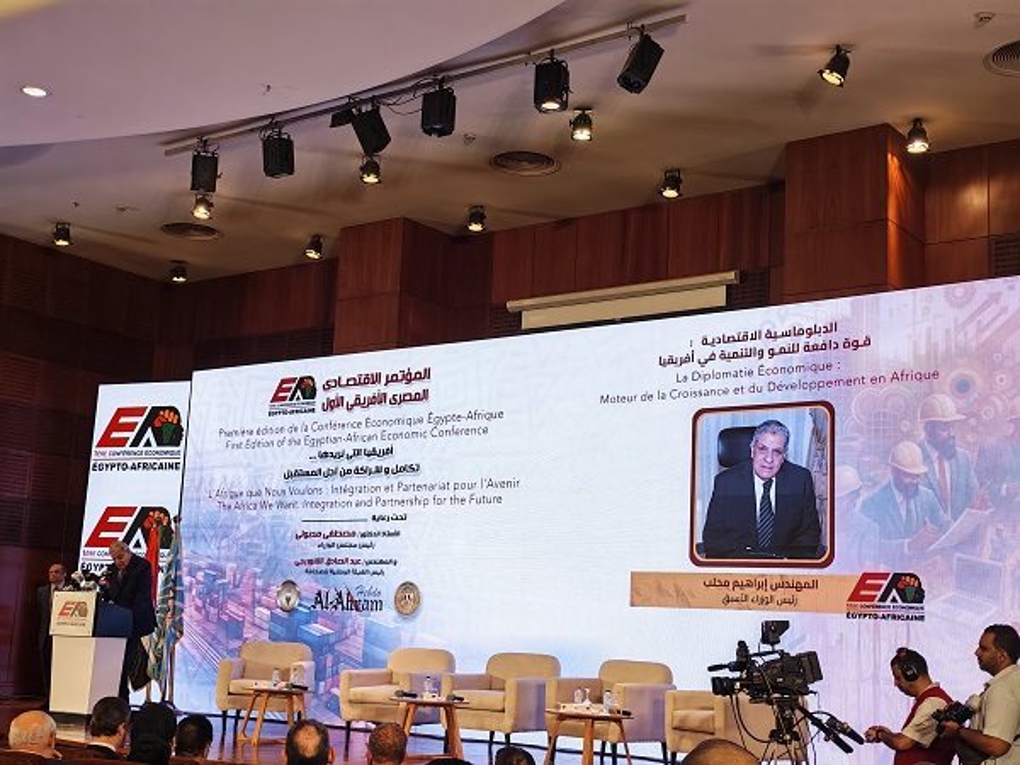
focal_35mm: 48
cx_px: 510
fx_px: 1414
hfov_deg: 39.7
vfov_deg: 30.3
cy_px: 382
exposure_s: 1/100
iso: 500
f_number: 1.9
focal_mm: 6.12
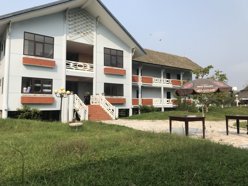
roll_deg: -0.2
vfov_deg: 49.7
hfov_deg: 63.4
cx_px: 124
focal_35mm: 28
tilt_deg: +4.5
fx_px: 201
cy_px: 93
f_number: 1.8
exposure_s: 1/2283
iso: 20
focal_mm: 3.99
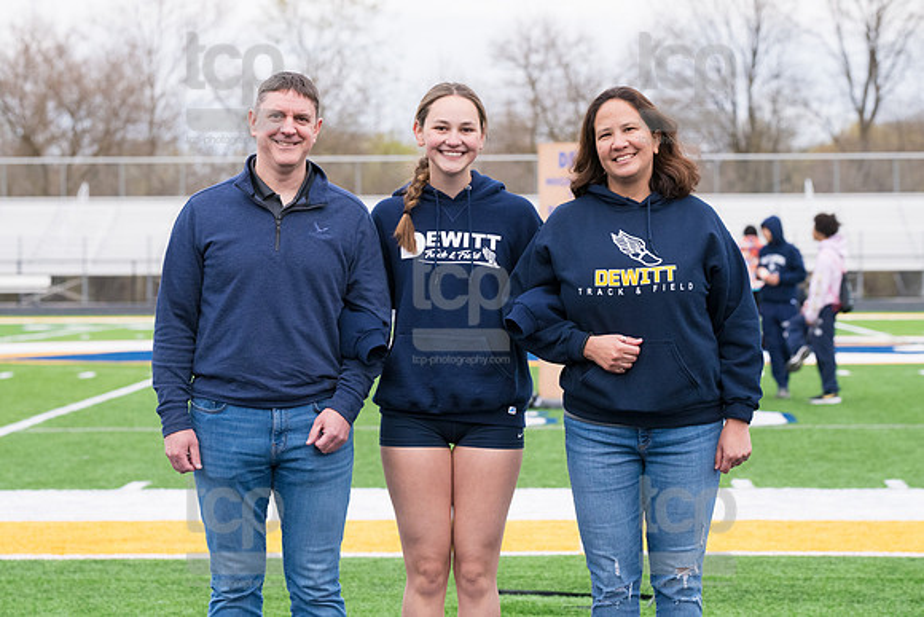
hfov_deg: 16.7
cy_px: 258
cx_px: 454
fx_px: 3140
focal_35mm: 122
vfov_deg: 11.2
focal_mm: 105
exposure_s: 1/2000
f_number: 5
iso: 1600
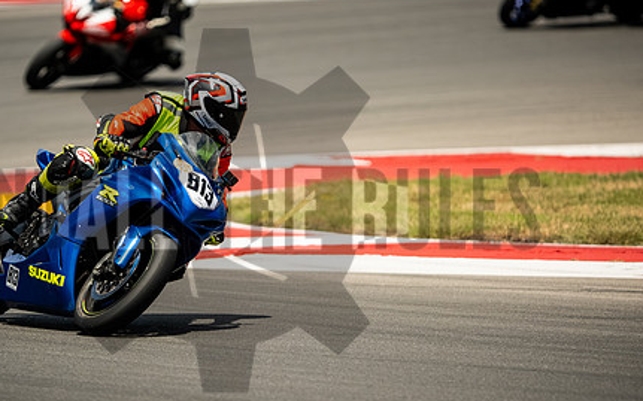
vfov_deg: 3.2
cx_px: 225
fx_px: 7217
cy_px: 211
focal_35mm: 412
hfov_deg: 5.1
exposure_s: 1/2000
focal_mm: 200
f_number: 2
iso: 1600
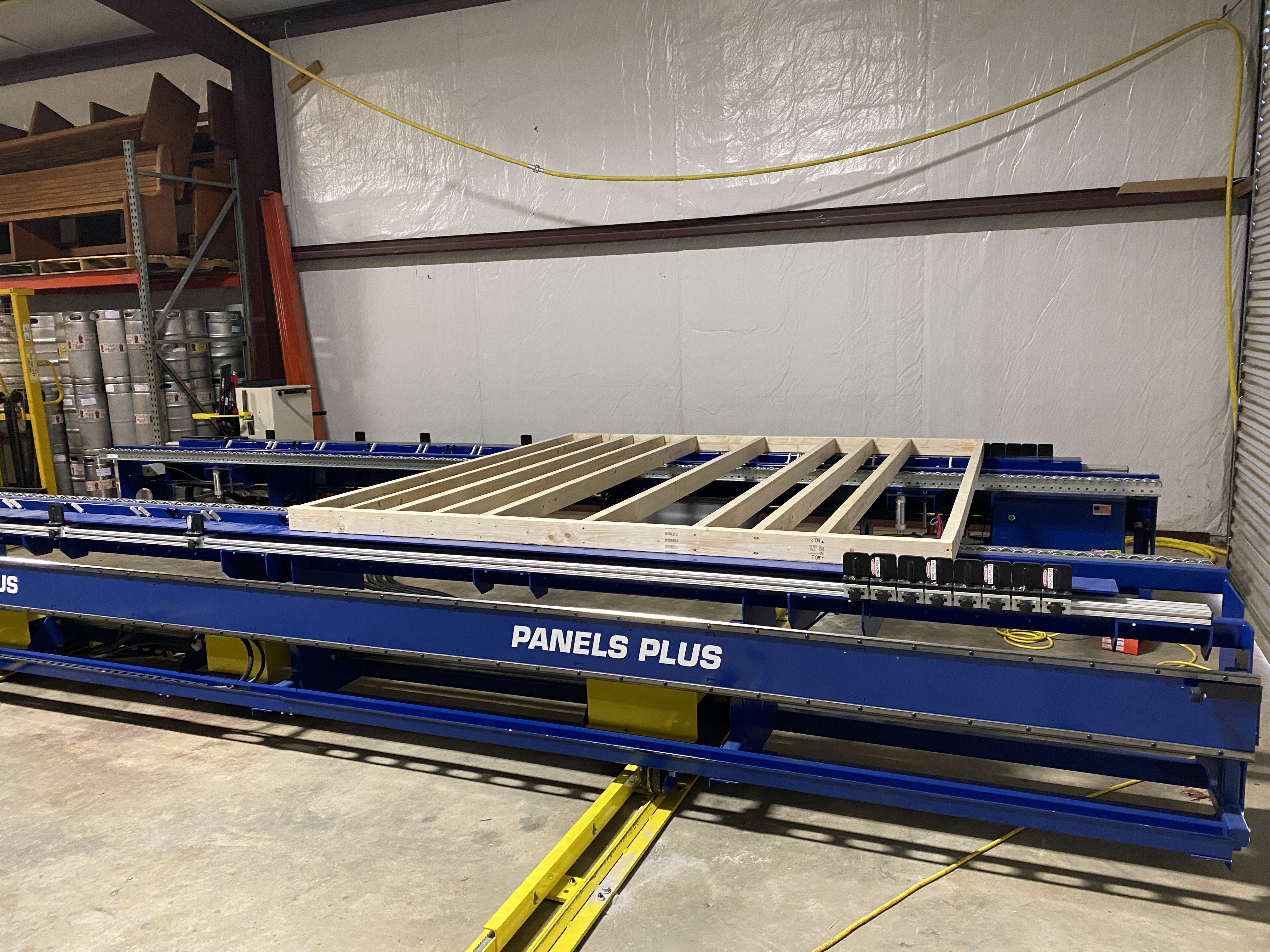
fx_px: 954
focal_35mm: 26
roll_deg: +1.9
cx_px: 635
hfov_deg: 67.3
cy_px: 476
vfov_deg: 53.1
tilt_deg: -9.1
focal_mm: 4.25
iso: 500
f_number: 1.8
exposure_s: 1/60
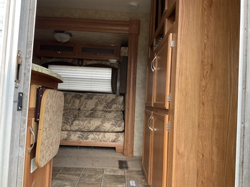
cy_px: 94
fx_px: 209
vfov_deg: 48.2
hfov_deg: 61.7
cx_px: 125
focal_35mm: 29
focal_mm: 3
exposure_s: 1/130
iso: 20
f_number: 1.8
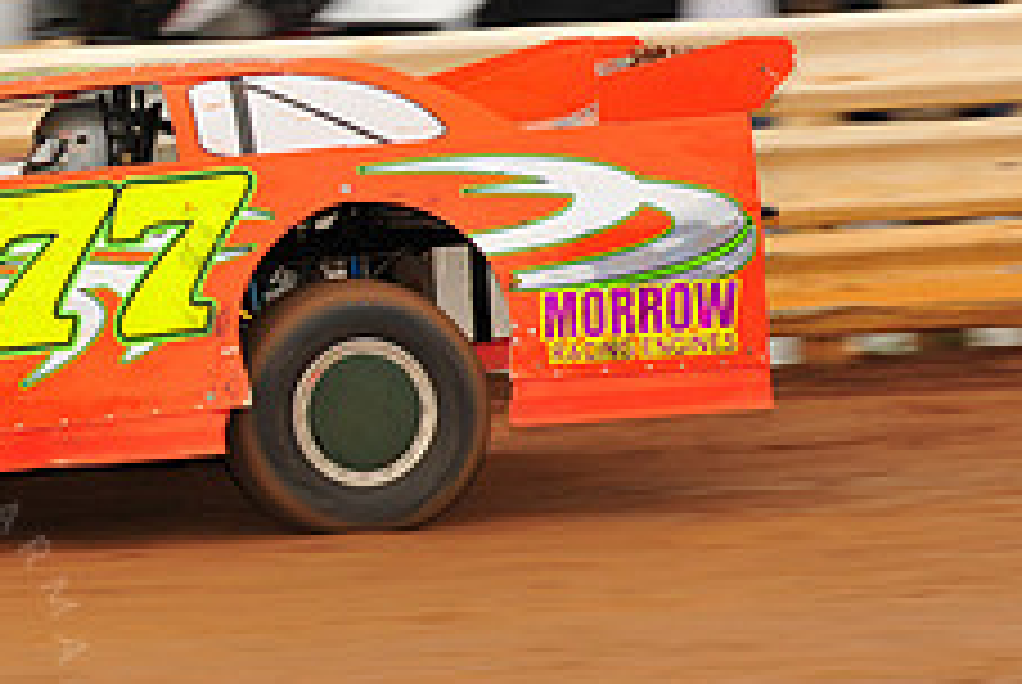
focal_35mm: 344
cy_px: 274
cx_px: -185
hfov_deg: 6.0
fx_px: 9778
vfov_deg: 4.0
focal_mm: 135
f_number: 7.1
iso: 640
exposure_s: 1/320
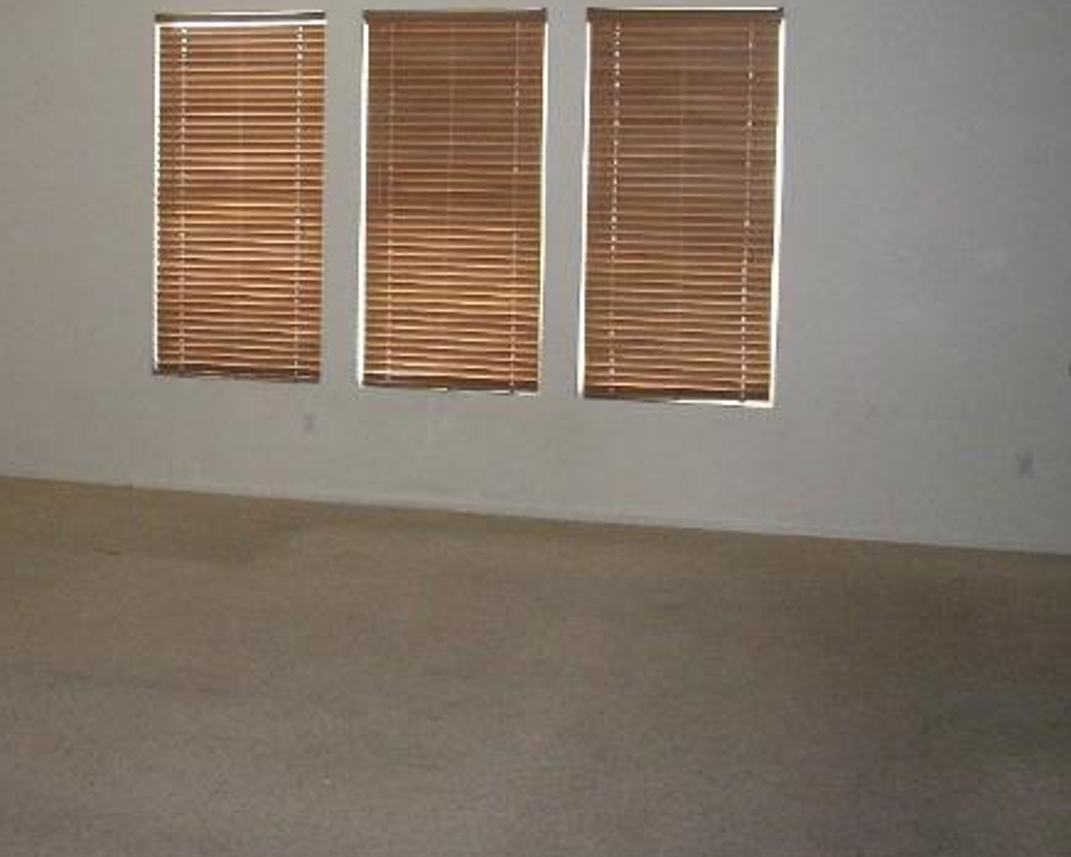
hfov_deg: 34.9
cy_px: 302
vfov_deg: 28.5
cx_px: 329
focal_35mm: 53
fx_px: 1680
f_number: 2.8
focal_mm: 6.2
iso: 400
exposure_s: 1/60
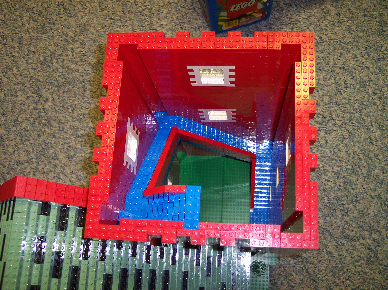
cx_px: 194
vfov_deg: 37.7
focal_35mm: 38
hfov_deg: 49.0
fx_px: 426
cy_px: 145
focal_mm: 8
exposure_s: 1/30
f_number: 2.8
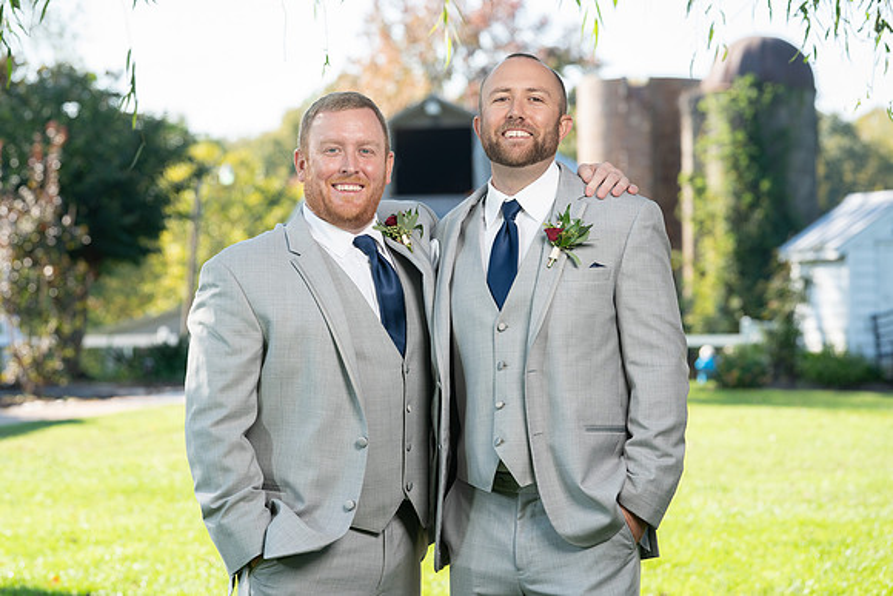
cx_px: 362
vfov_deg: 10.1
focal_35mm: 136
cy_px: 269
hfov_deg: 15.1
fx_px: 3373
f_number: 5.6
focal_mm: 114
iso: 200
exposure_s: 1/200
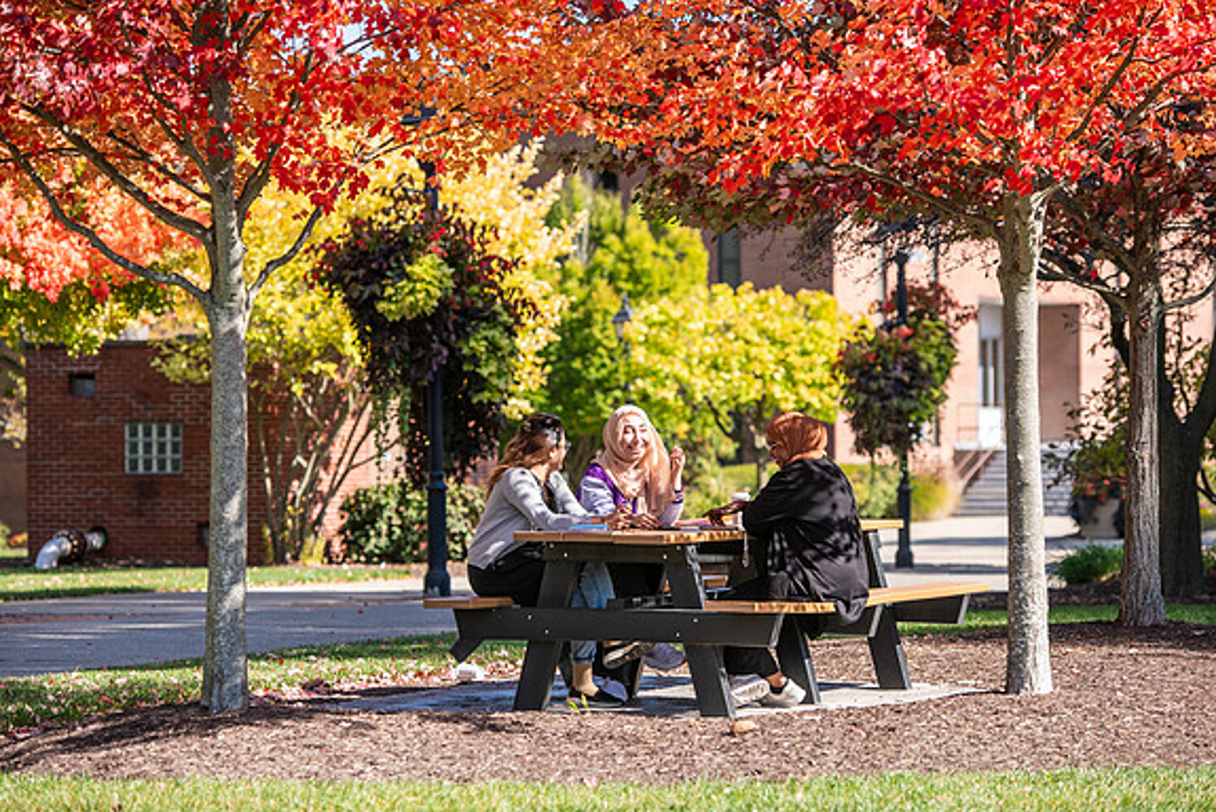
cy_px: 405
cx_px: 609
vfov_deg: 11.3
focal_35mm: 121
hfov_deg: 16.9
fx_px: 4089
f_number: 4
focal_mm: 120
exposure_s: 1/500
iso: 160
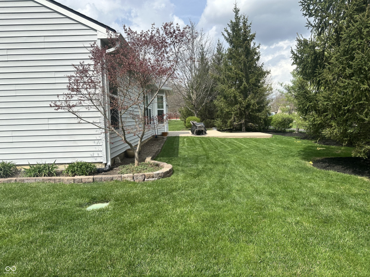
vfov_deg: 56.8
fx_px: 256
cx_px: 185
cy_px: 138
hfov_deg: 71.6
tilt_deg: -3.3
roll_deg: +1.3
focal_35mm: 24
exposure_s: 1/5000
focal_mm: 6.86
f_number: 1.78
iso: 80
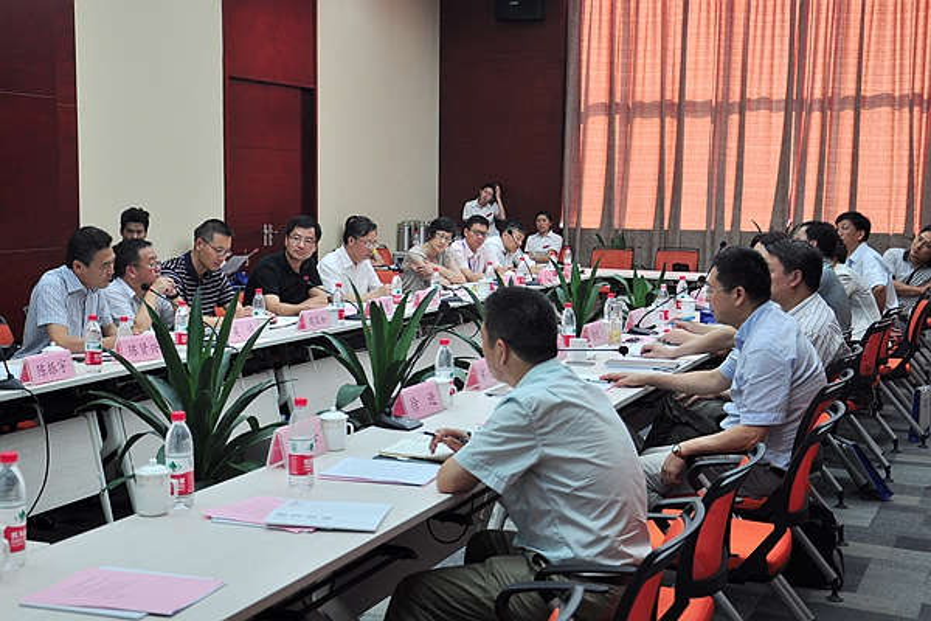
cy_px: 310
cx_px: 466
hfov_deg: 41.1
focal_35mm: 48
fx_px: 1241
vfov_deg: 28.1
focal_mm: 32
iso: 250
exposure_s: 1/40
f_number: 4.2
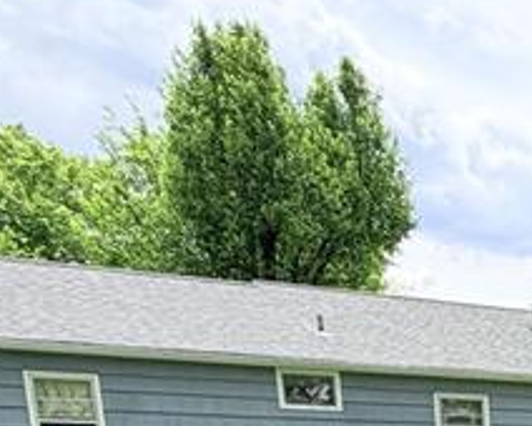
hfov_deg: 22.0
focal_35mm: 66
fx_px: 1040
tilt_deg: -13.2
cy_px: 687
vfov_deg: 19.4
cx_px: 866
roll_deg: +0.5
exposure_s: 1/853
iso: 25
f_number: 2.2
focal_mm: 2.22
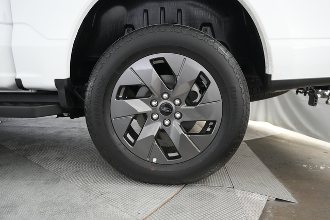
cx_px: 165
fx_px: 220
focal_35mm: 24
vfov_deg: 53.1
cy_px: 110
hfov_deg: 73.8
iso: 4000
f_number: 2.8
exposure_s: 1/160
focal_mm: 24
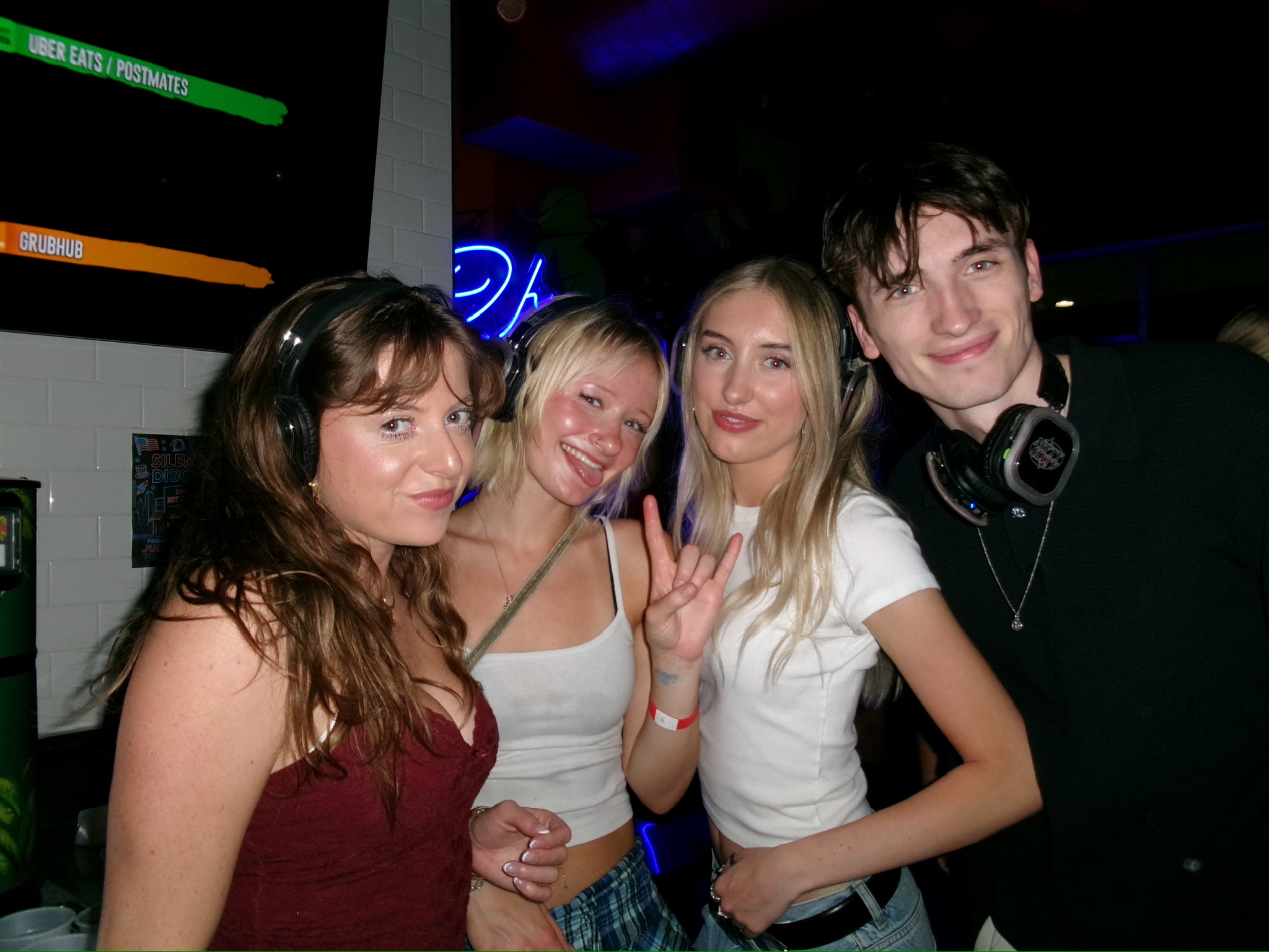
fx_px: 1026
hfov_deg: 63.4
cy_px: 476
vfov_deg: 49.7
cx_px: 634
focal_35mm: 28
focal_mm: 5.1
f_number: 3.9
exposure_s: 1/50
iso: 200
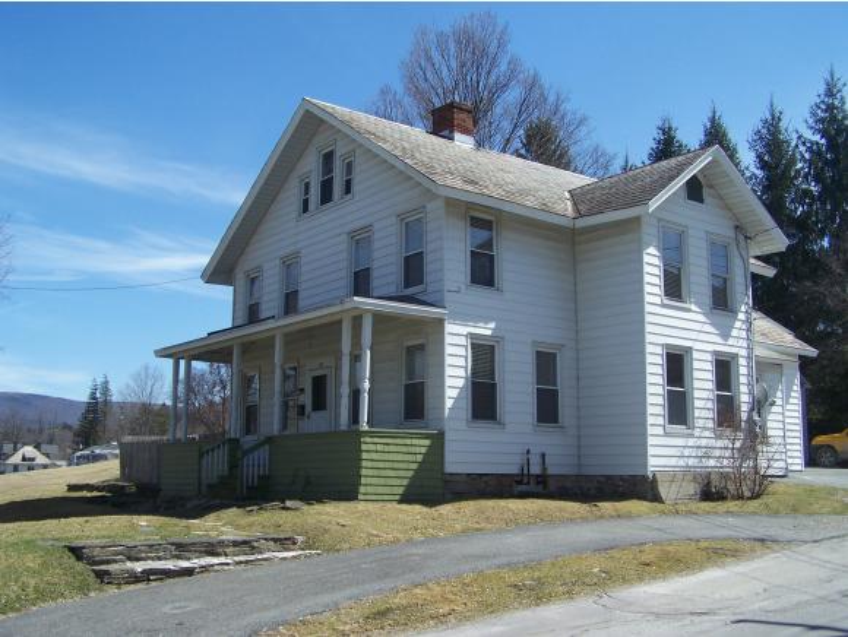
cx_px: 424
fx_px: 932
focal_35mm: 38
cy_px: 318
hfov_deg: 48.9
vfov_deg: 37.8
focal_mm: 6.3
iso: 80
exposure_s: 1/750
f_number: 4
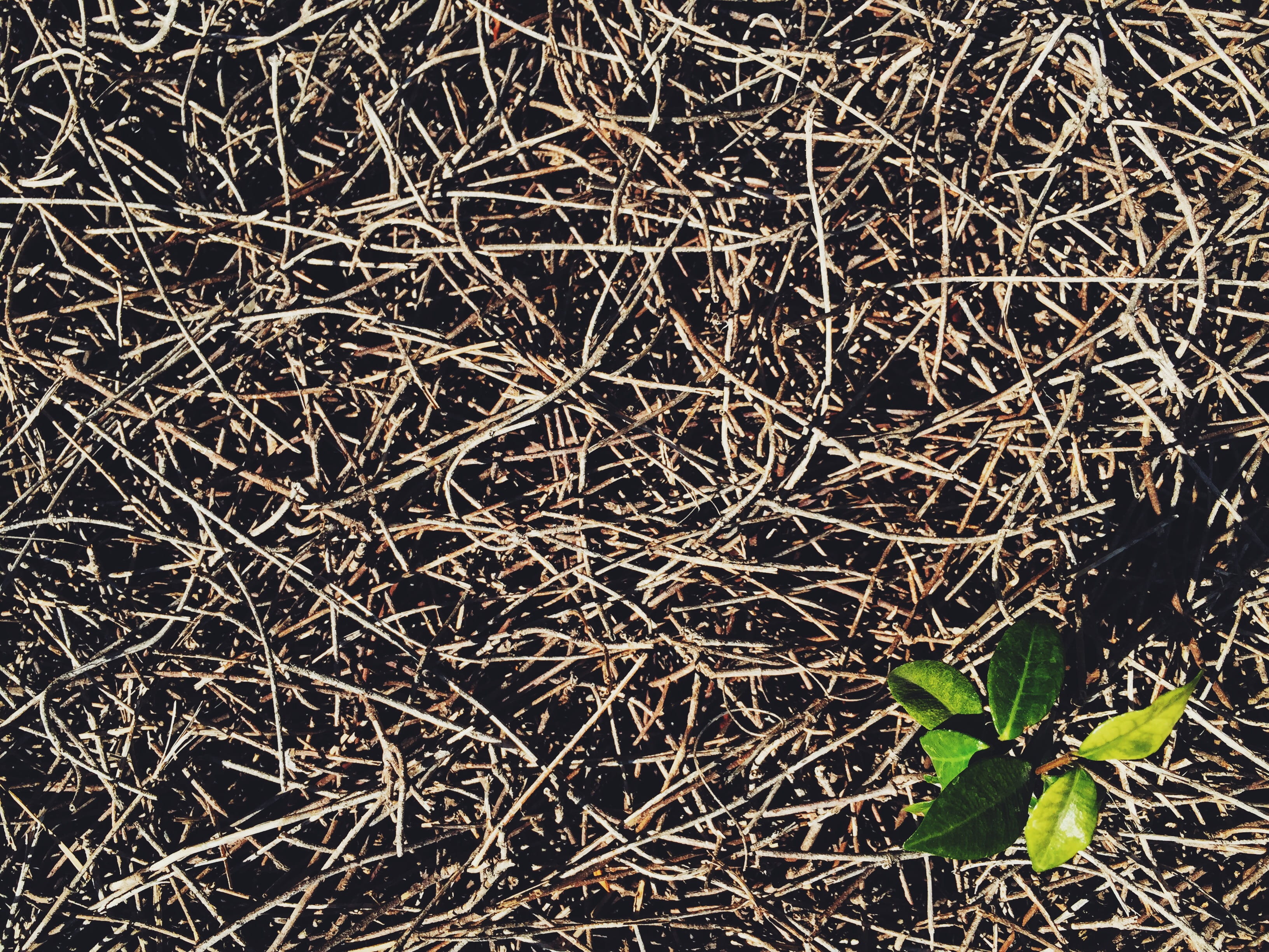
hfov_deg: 61.7
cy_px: 476
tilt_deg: -78.3
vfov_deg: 48.2
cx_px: 634
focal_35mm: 29
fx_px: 1063
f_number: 2.2
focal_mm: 4.15
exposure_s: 1/1236
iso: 32
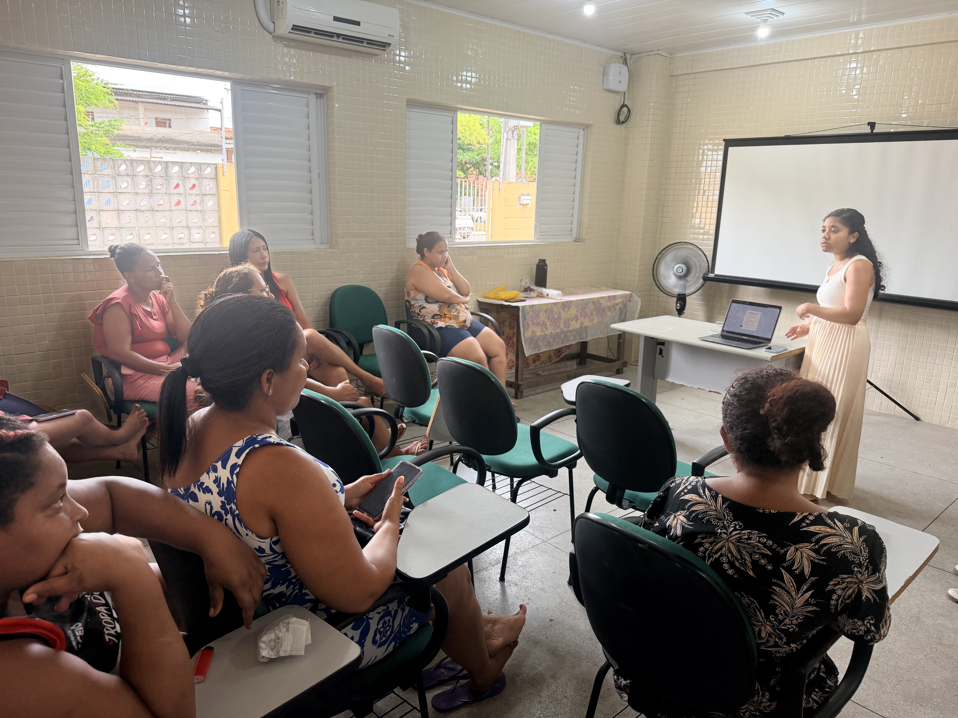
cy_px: 359
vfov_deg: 56.8
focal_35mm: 24
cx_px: 479
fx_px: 664
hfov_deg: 71.6
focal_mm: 6.76
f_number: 1.78
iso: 125
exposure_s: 1/120
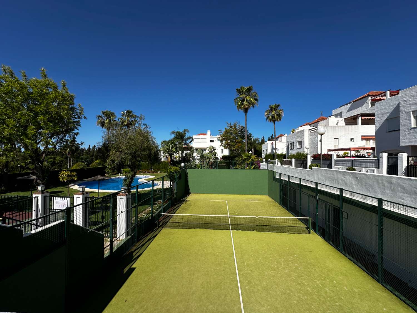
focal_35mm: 14
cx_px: 208
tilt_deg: +0.6
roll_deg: -0.2
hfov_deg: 102.1
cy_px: 156
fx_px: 169
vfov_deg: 85.7
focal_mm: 2.22
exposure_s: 1/2564
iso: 50
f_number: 2.2
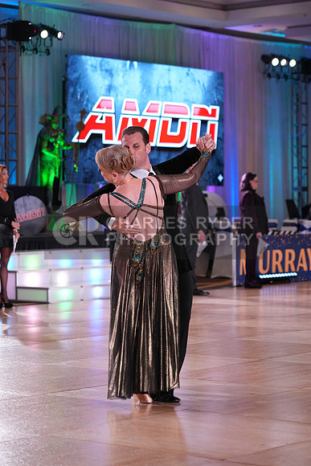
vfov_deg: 19.5
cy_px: 233
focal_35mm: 105
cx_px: 156
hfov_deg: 13.0
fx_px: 1360
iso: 2000
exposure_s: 1/400
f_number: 4
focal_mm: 105
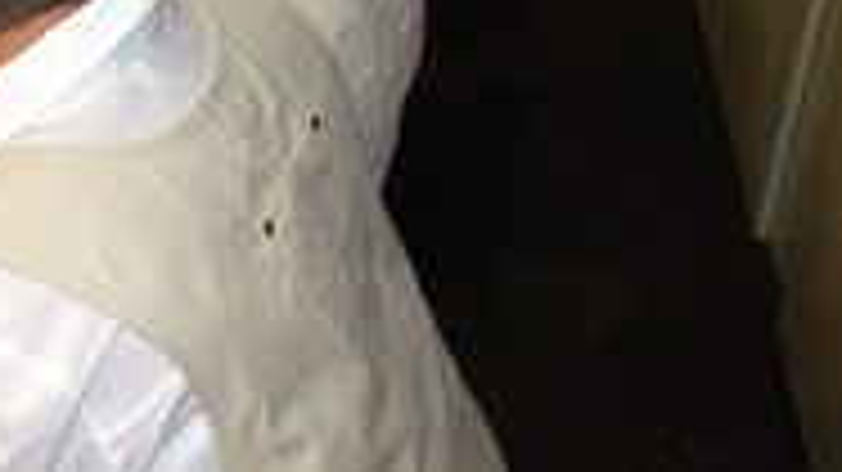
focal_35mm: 83
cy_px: -196
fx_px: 1852
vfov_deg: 13.8
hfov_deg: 23.4
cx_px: -167
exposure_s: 1/60
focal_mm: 22
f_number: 4
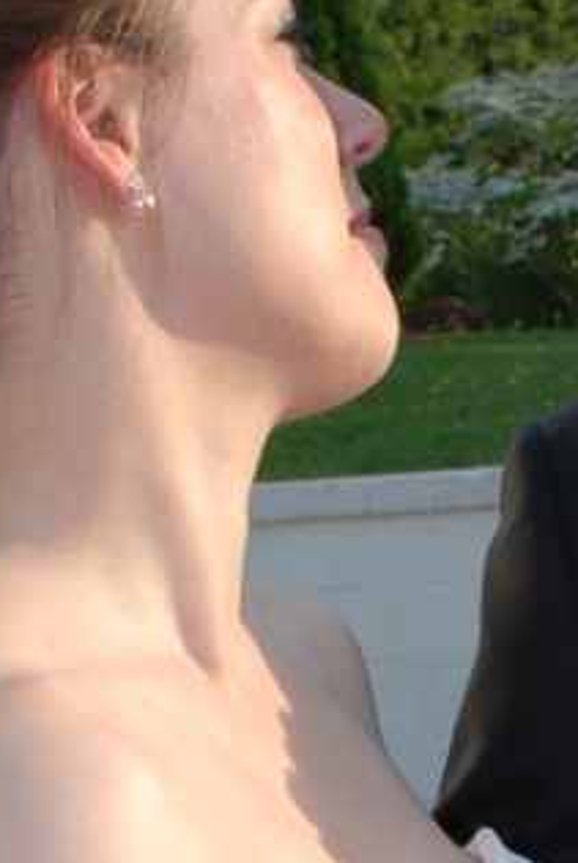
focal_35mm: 160
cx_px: 668
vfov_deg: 12.3
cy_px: 1207
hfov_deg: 8.5
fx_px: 3840
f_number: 6.3
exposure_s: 1/160
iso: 100
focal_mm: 22
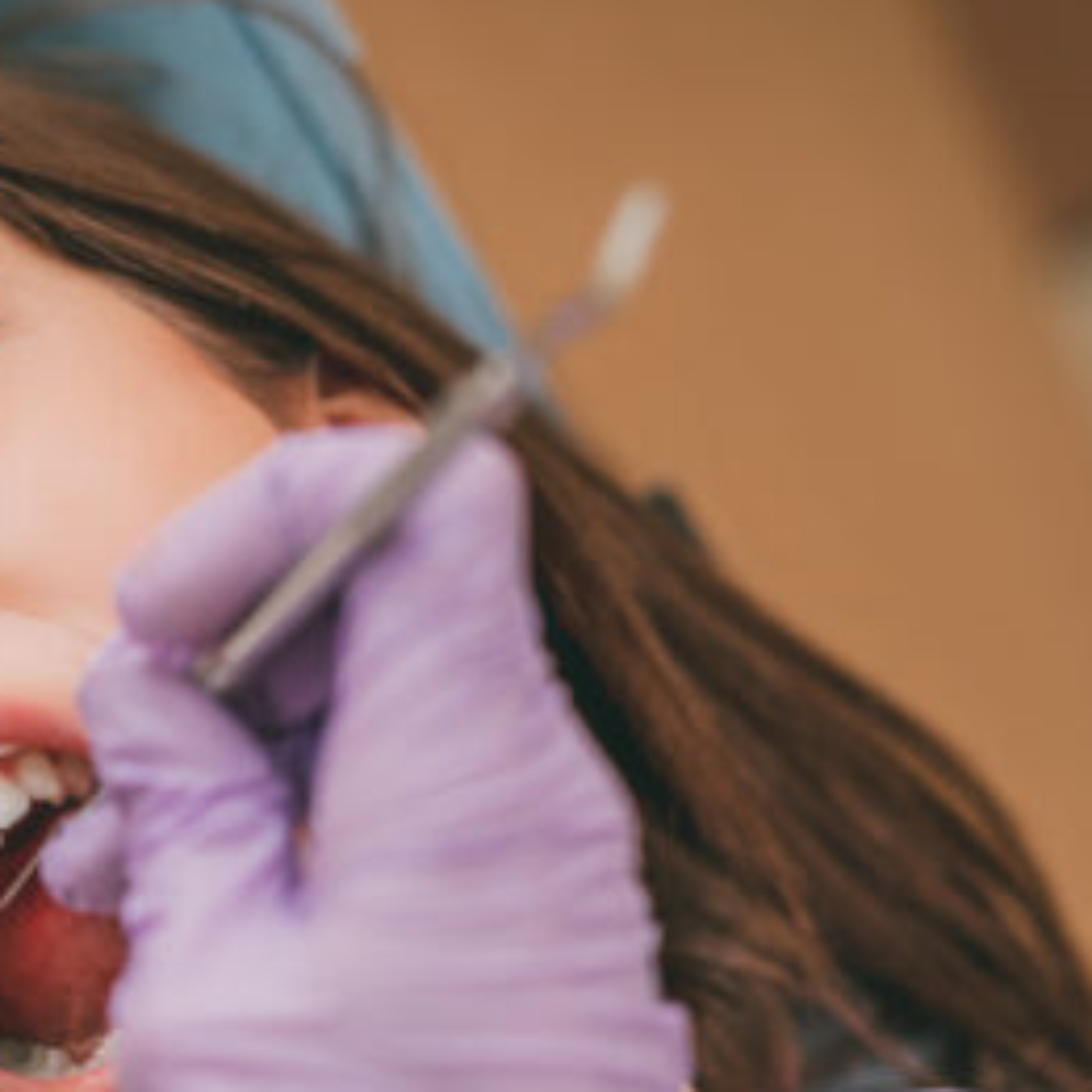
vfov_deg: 13.9
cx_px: -63
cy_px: 931
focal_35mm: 125
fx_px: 4461
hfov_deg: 13.7
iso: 100
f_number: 2
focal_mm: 50
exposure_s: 1/100
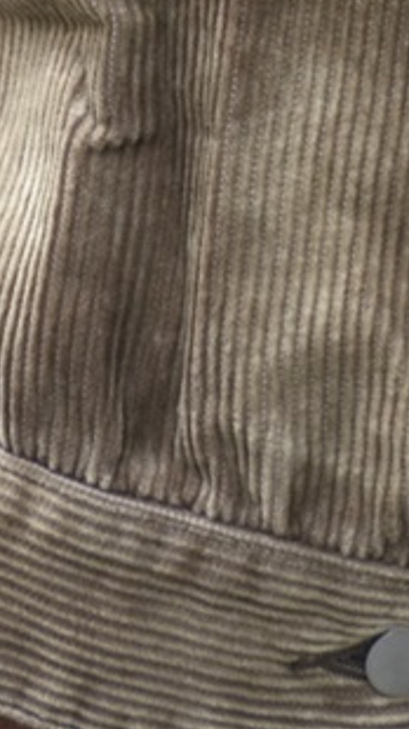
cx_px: 31
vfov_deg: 1.5
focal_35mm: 1414
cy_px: -777
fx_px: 27298
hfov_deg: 0.9
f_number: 6.3
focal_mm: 185
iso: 200
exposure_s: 1/125
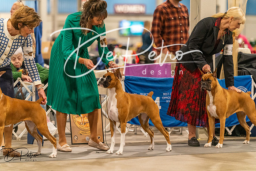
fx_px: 1422
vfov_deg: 6.9
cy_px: 86
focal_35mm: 200
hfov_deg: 10.3
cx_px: 128
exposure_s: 1/250
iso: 6400
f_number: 3.5
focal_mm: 200
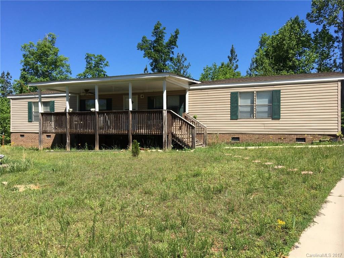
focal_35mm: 29
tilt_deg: -0.5
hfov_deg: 61.7
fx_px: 288
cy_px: 129
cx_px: 172
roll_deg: -0.4
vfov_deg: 48.2
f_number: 2.2
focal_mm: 4.15
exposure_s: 1/1241
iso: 25
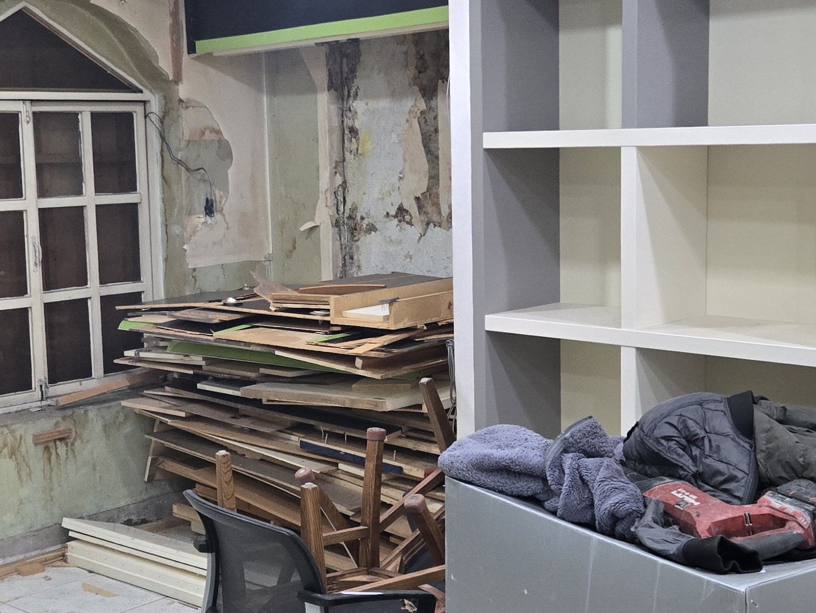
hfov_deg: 33.8
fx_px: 1344
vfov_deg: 25.7
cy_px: 332
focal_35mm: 57
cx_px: 370
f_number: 1.8
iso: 500
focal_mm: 5.4
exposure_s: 1/120
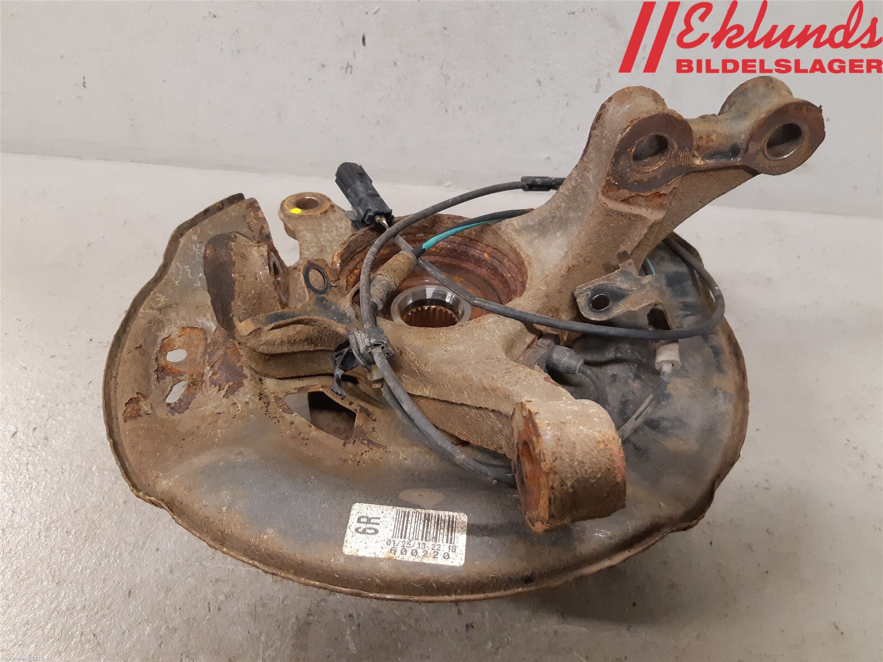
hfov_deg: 67.3
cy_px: 331
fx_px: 663
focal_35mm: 26
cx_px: 442
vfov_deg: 53.1
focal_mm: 3.93
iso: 250
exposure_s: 1/50
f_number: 1.7
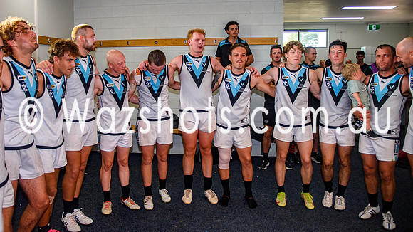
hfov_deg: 66.4
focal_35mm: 29
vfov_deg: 40.4
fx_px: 314
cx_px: 178
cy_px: 91
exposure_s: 1/160
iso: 280
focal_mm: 16
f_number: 2.8
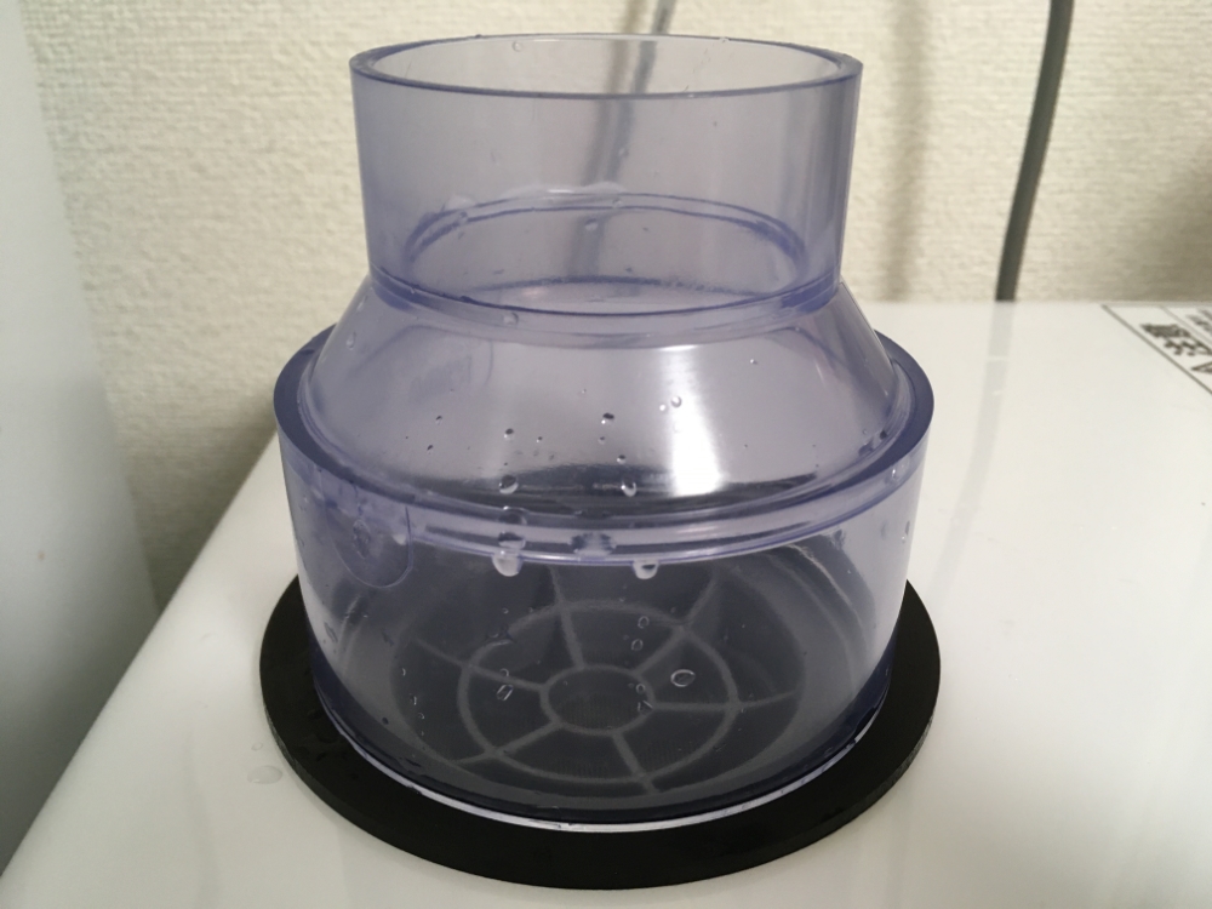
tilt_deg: -26.2
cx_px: 606
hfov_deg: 61.7
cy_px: 454
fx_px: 1015
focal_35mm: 29
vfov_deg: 48.2
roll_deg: +0.5
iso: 100
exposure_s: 1/30
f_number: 2.2
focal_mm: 4.15
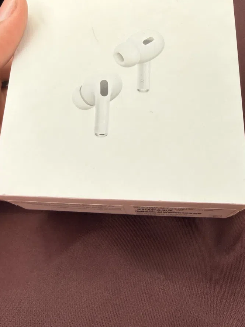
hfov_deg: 38.6
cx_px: 106
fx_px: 349
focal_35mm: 37
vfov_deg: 49.9
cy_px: 137
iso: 40
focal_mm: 2.22
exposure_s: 1/209
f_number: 2.2
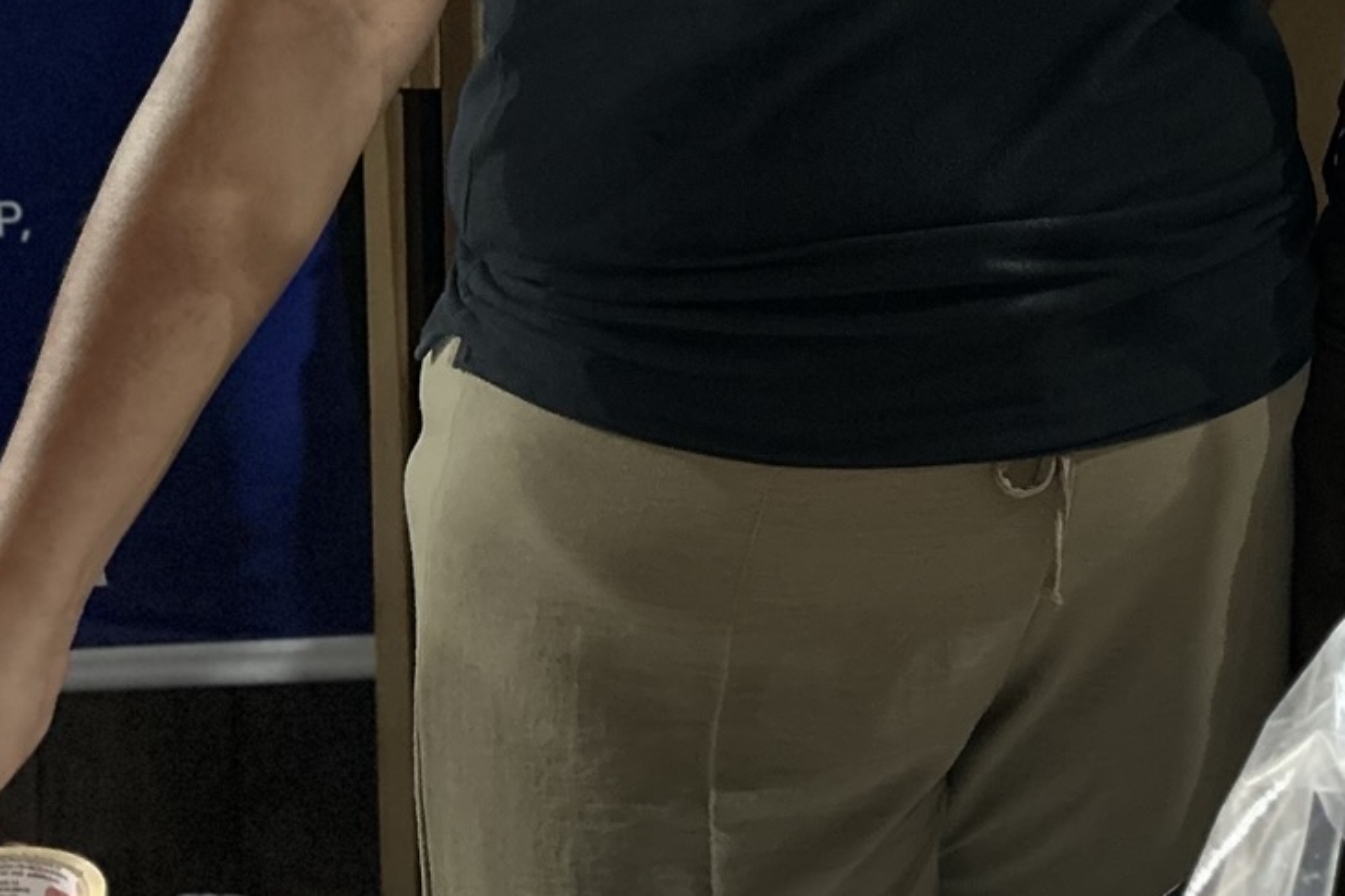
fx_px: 2764
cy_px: -438
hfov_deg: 25.8
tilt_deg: -2.5
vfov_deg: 16.8
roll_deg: +1.4
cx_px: 1373
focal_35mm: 74
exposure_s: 1/40
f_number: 1.5
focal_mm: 5.7
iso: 640
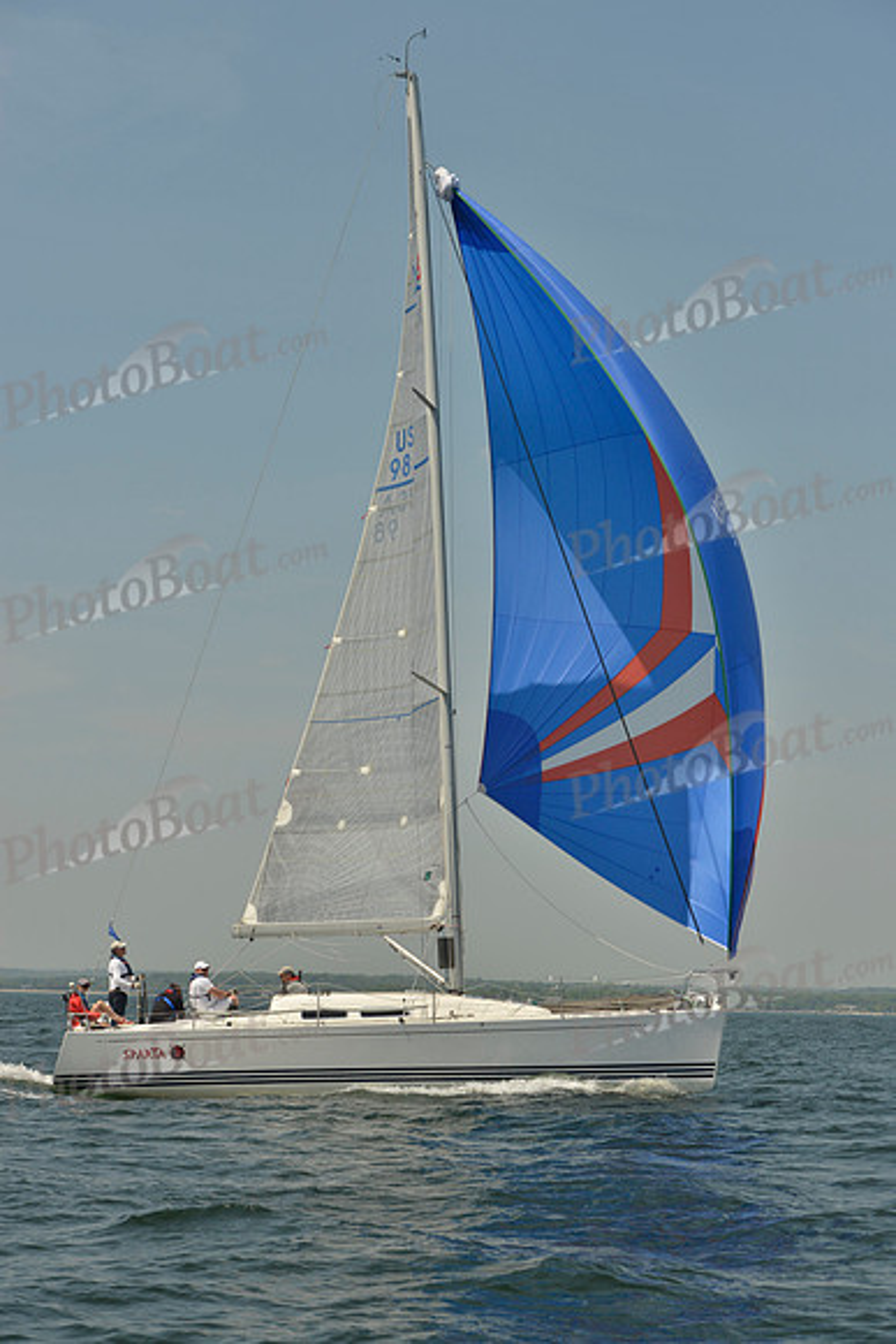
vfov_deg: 28.8
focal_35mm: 70
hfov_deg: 19.5
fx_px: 2612
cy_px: 672
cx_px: 448
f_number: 8
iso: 200
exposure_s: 1/1250
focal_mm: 70
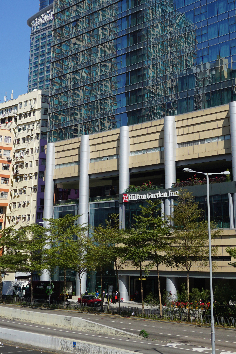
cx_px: 184
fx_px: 579
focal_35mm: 59
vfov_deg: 32.5
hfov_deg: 22.7
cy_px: 45
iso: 100
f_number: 11
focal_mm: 21
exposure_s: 1/160
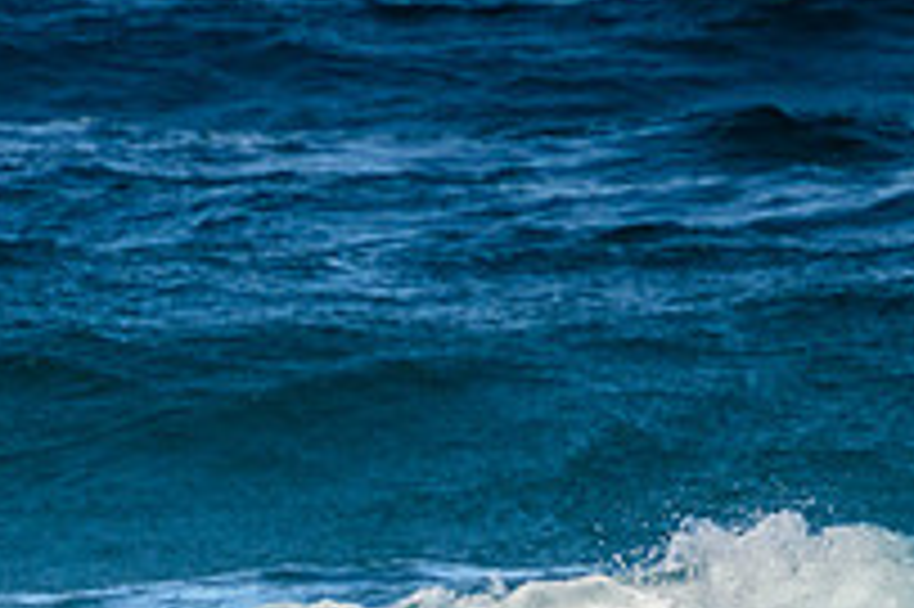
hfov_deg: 0.9
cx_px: 131
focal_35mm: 2287
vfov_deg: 0.6
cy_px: 844
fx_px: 58016
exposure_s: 1/1600
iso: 1250
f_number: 11
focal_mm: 800
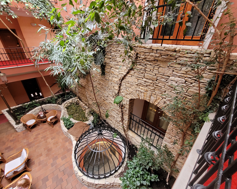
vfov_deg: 88.0
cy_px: 94
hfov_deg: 100.6
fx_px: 98
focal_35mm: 14
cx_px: 112
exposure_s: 1/50
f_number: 2.2
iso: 250
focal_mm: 1.74
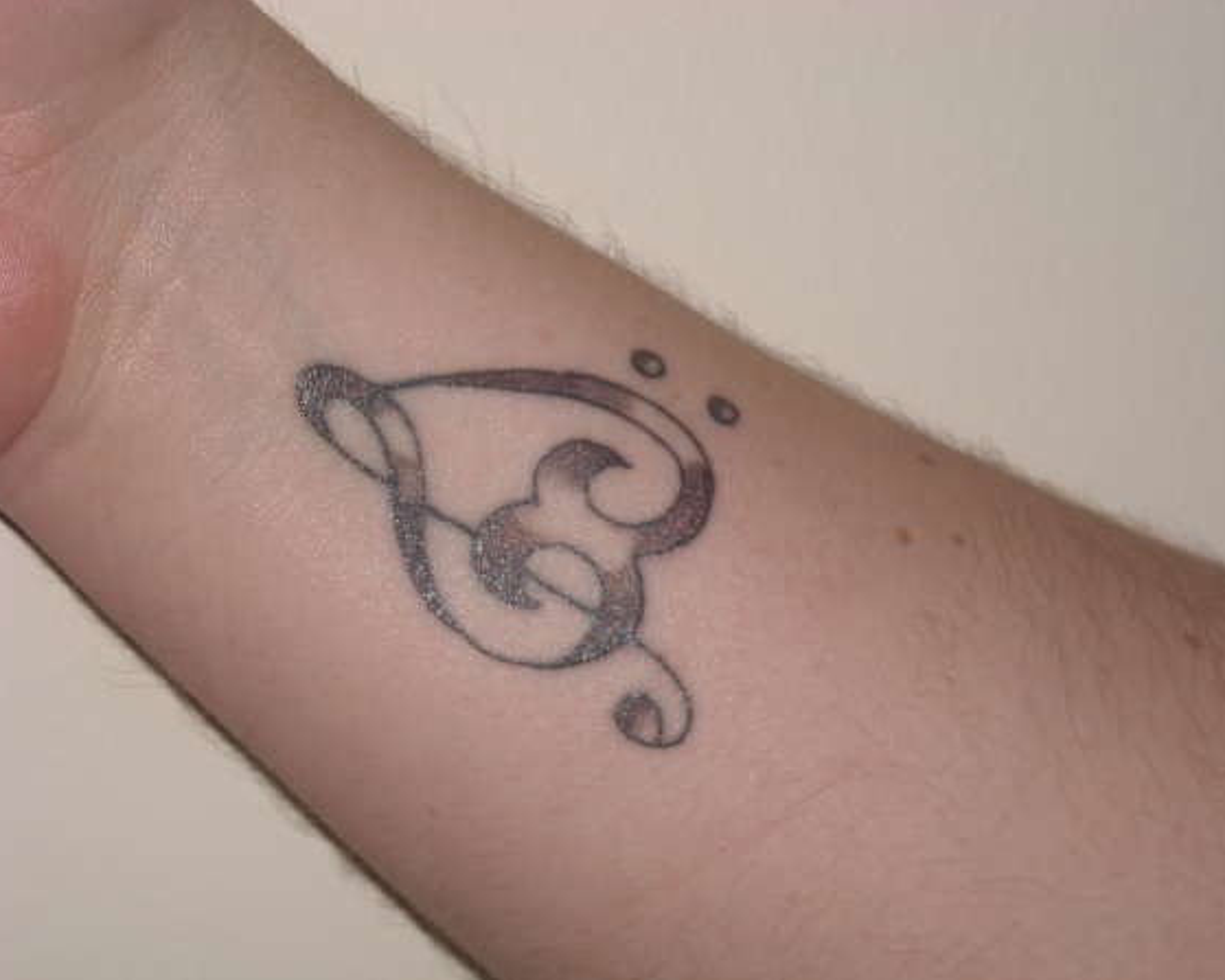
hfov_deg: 17.5
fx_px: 3987
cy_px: 489
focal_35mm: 110
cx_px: 636
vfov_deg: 14.0
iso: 64
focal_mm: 17.1
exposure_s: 1/60
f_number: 4.7
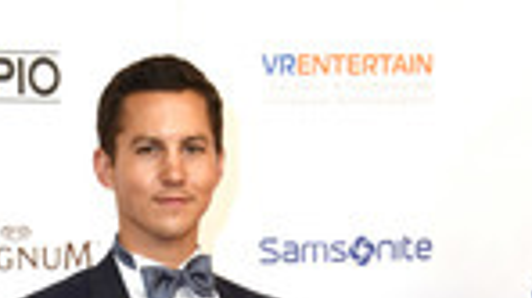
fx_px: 2467
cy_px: 700
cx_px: 137
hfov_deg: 12.3
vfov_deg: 6.6
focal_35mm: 175
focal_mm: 62
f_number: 6.3
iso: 320
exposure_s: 1/125
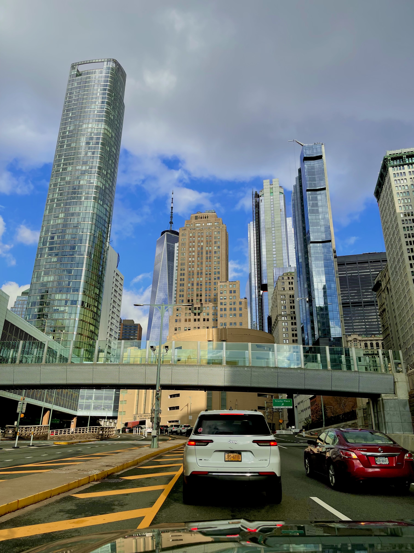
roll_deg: -0.9
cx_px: 207
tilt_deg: +22.0
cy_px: 276
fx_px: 415
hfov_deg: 53.1
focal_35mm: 26
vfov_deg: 67.3
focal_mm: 5.1
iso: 32
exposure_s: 1/2123
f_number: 1.6
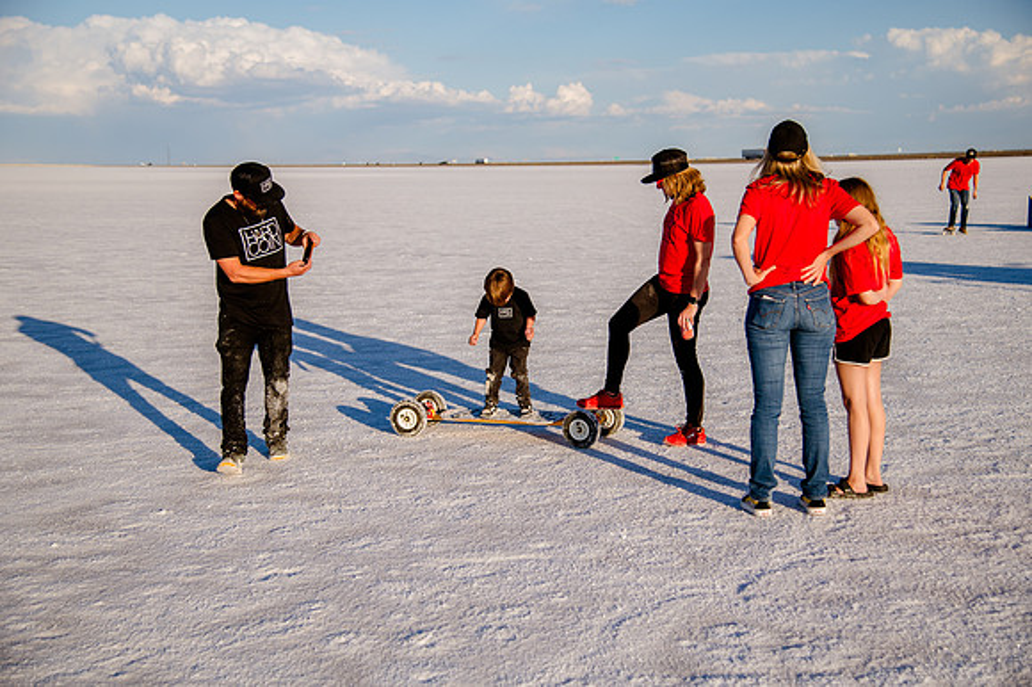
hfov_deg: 40.4
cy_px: 344
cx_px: 516
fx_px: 1404
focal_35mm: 49
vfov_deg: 27.5
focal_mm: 48
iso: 200
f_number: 4
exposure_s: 1/3200
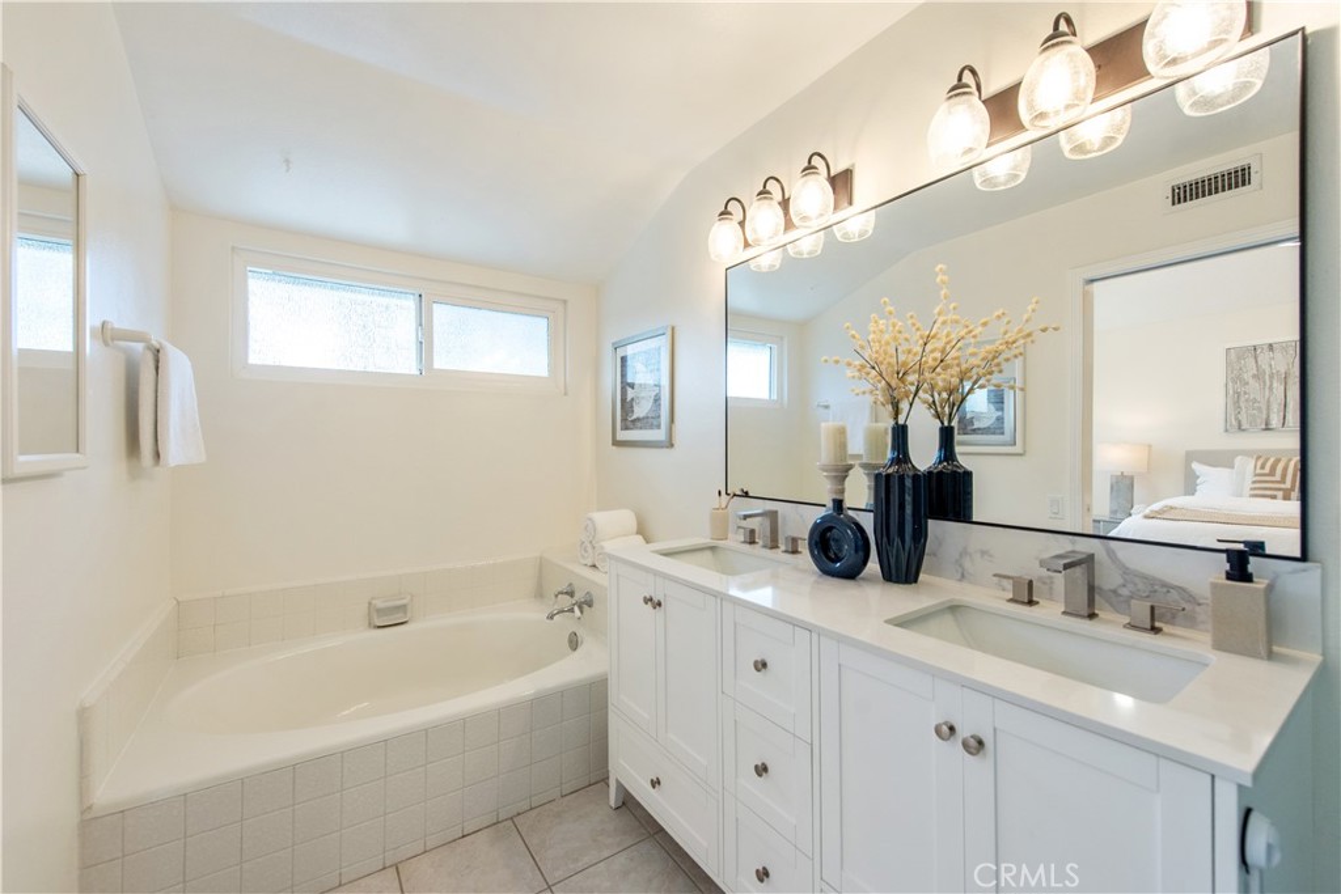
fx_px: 522
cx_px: 670
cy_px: 447
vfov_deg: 81.2
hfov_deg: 104.2
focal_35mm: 14
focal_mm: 14
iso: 400
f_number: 5.6
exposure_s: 1/125
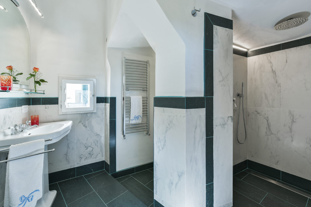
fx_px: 121
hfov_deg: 104.2
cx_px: 156
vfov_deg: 81.2
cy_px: 104
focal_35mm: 14
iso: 100
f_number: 8
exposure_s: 1/10
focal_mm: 14
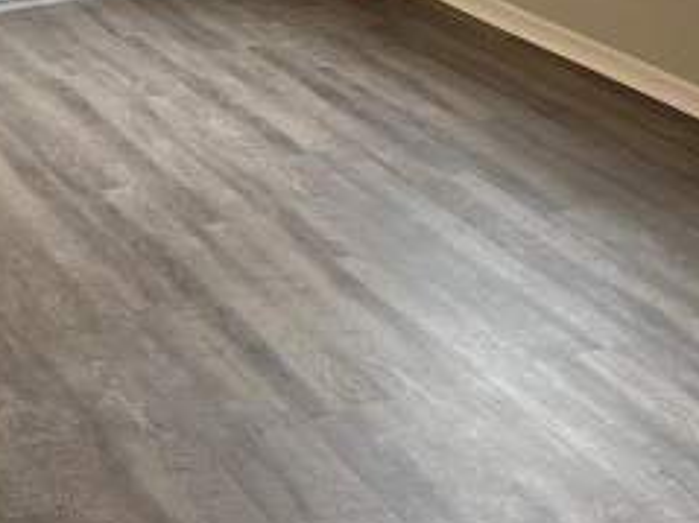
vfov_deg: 15.6
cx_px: 336
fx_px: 1756
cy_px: -266
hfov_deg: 22.5
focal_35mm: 87
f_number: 1.6
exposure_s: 1/120
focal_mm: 5.1
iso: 100
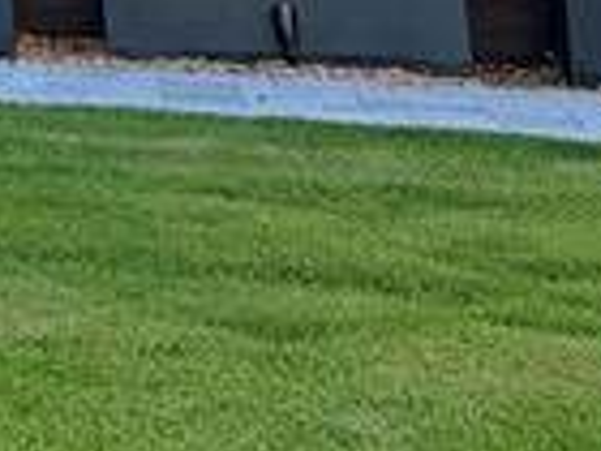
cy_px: -842
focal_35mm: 175
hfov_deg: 8.5
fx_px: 3038
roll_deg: +0.6
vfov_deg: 7.6
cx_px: -1464
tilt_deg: +8.6
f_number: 1.78
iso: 100
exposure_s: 1/1139
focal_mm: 6.76
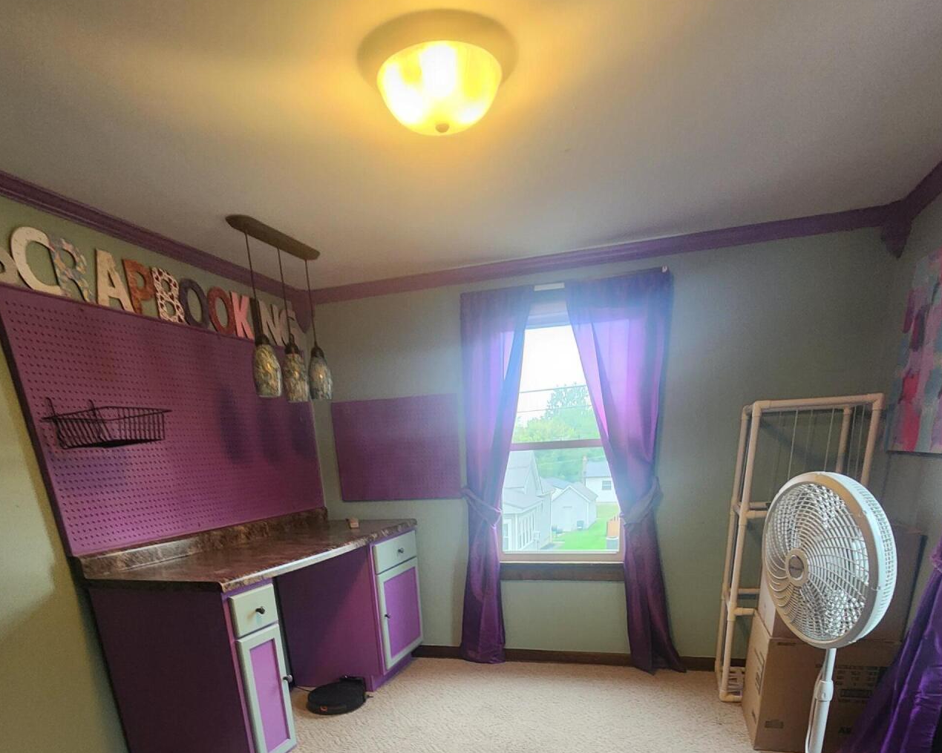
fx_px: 558
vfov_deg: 57.2
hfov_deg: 80.4
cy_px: 696
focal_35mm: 20
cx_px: 468
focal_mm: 2.2
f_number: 2.2
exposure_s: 1/40
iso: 320
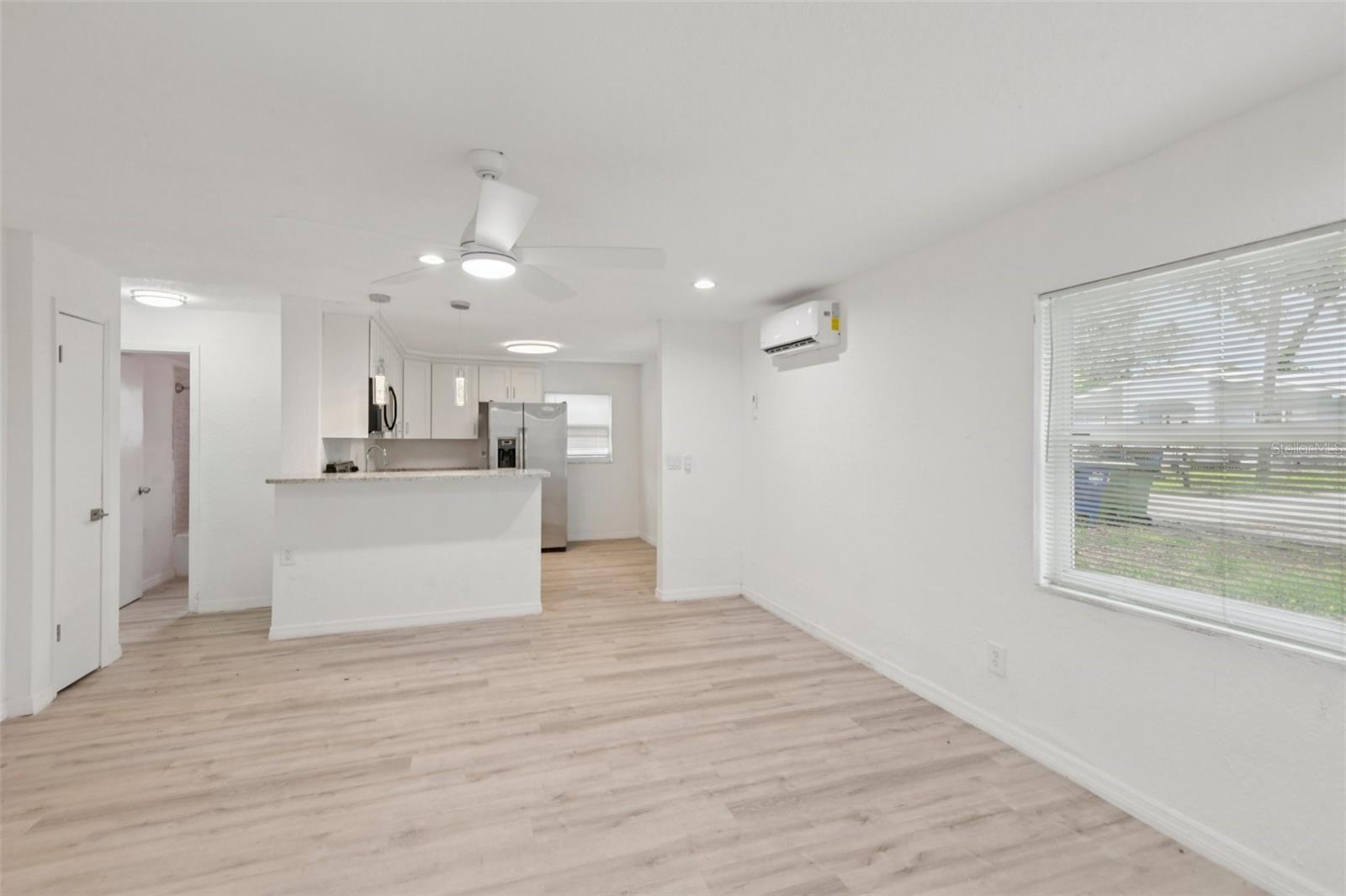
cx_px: 673
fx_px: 598
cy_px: 448
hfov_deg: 96.7
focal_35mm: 16
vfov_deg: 73.7
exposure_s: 1/40
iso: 400
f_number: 8
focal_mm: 16
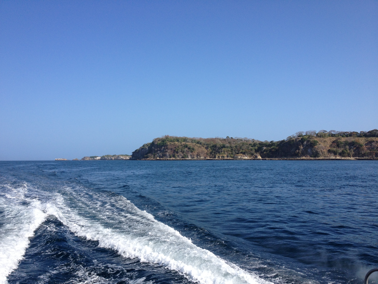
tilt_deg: -0.2
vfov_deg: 40.7
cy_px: 142
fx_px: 382
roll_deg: +0.9
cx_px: 189
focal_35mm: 35
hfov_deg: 52.6
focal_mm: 4.28
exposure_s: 1/1727
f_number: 2.4
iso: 50
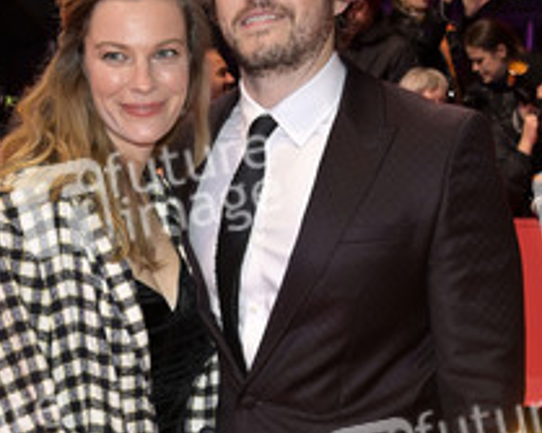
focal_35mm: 79
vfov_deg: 19.3
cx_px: 223
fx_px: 1267
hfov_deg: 24.1
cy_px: 327
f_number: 5.6
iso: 1250
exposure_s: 1/160
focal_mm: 44
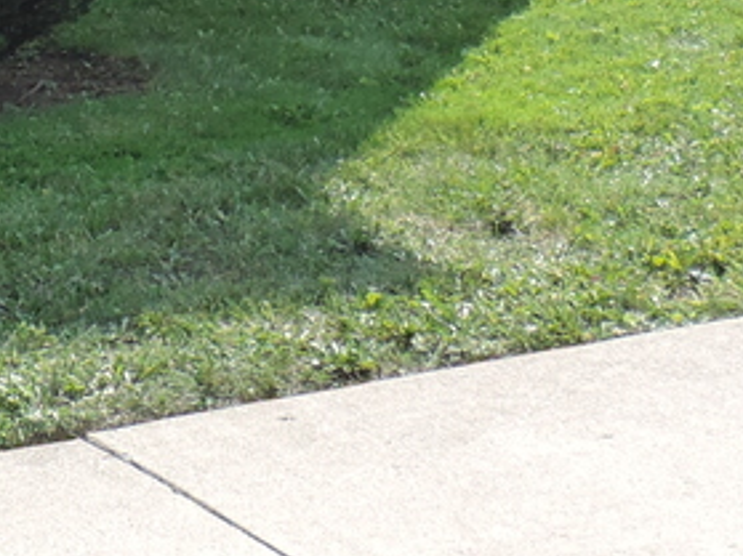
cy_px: -537
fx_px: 3325
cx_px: 53
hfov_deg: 12.6
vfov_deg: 9.0
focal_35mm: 155
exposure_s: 1/400
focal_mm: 5.3
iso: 80
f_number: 3.1
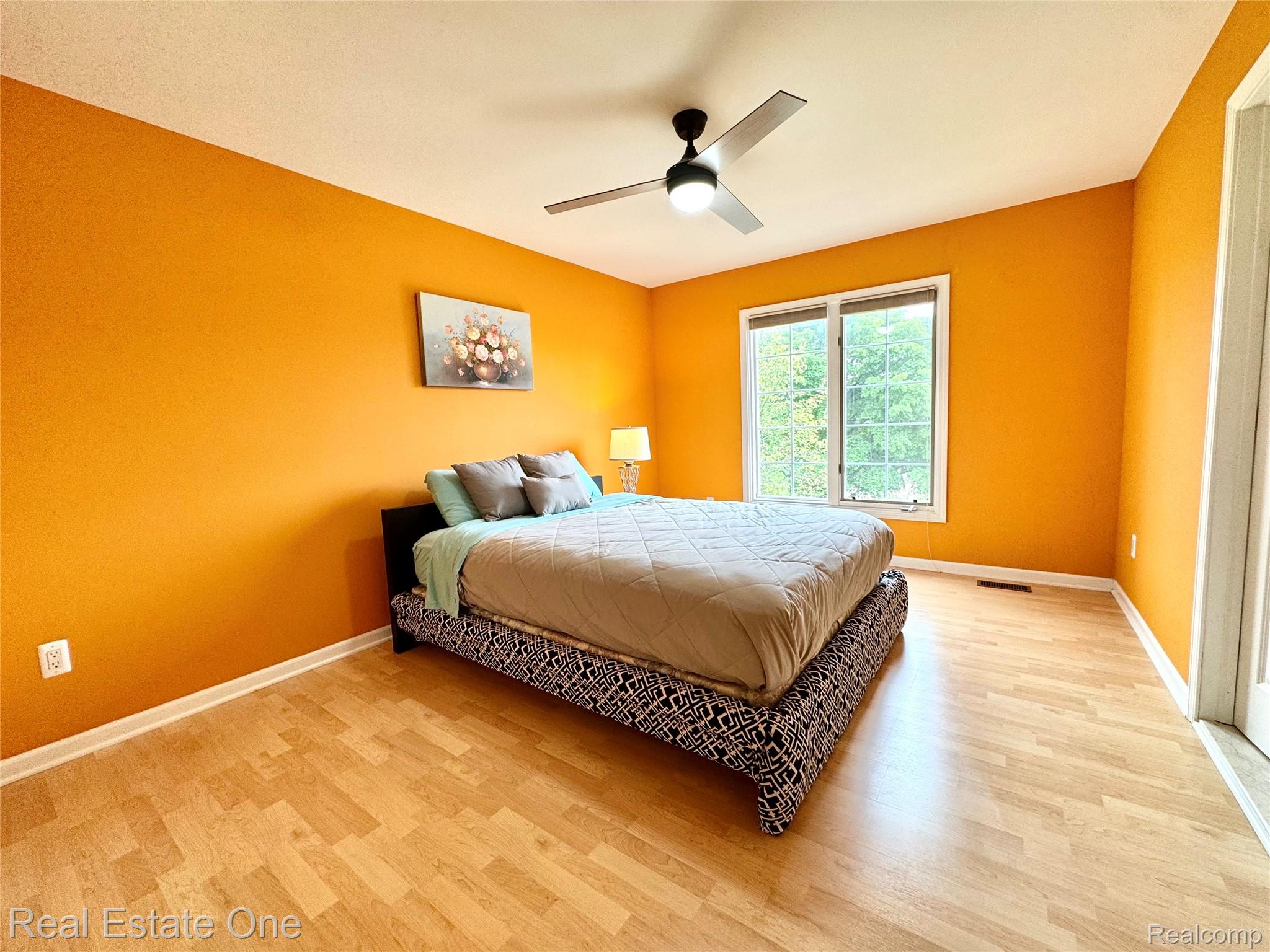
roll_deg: +1.9
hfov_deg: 102.1
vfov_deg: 85.7
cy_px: 476
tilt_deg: -6.3
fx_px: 514
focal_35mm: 14
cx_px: 635
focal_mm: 2.22
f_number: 2.2
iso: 80
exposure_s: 1/125
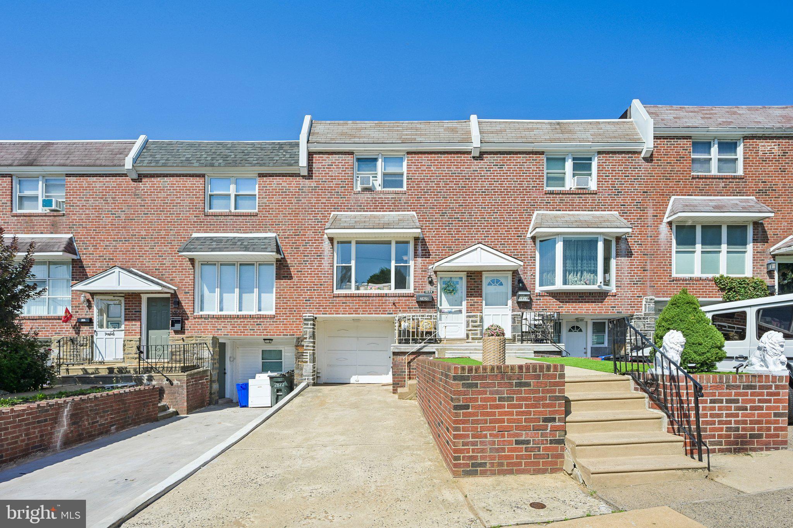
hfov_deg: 100.4
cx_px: 396
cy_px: 264
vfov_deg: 77.3
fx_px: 330
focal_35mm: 15
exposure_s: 1/320
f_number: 8
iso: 100
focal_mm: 15
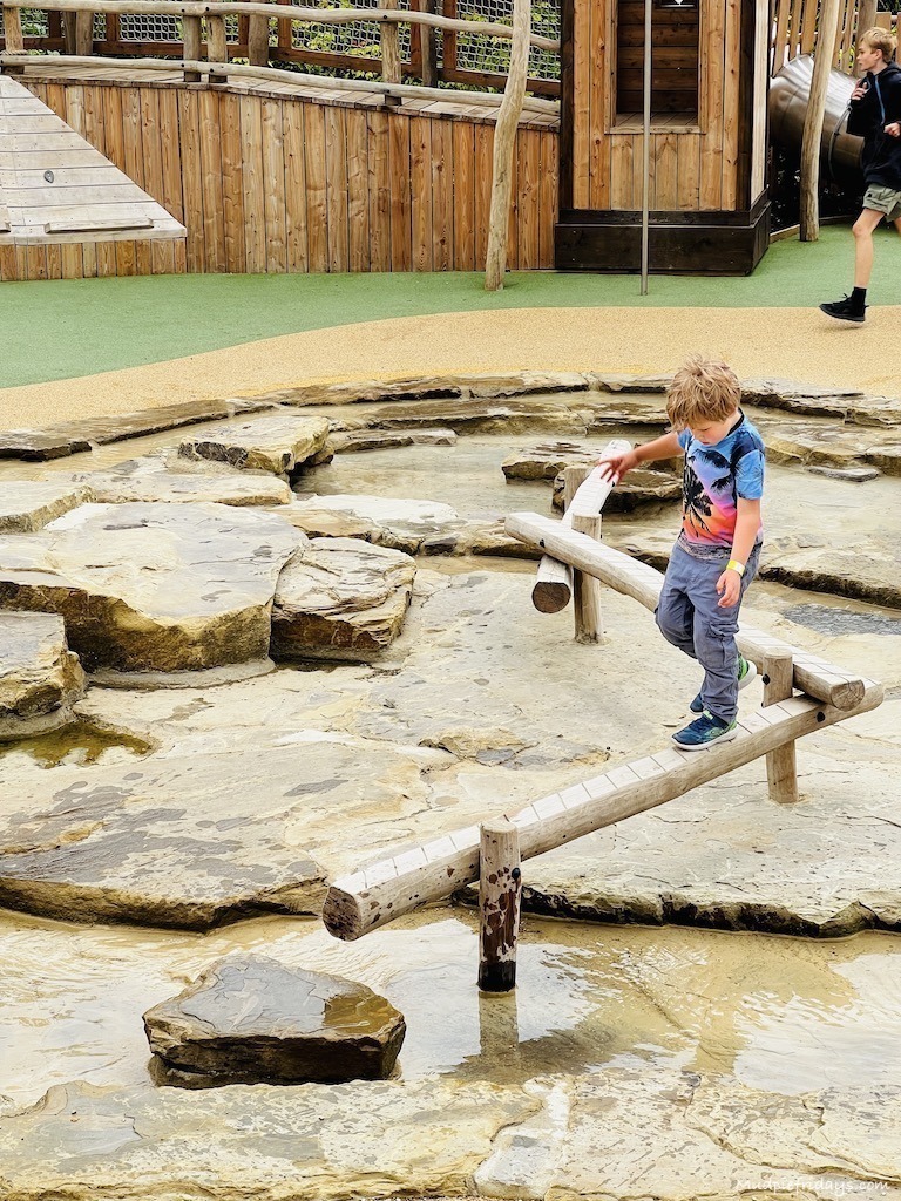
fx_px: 2672
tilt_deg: -15.6
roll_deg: +0.9
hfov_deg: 19.1
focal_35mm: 77
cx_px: 450
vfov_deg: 25.3
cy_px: 600
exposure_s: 1/221
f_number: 2.8
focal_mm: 9
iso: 32
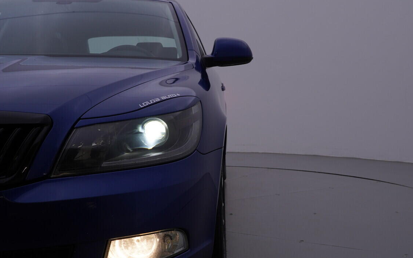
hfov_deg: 42.4
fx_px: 529
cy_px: 172
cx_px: 249
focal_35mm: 47
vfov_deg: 27.3
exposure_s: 1/160
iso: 125
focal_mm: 24
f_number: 5.6
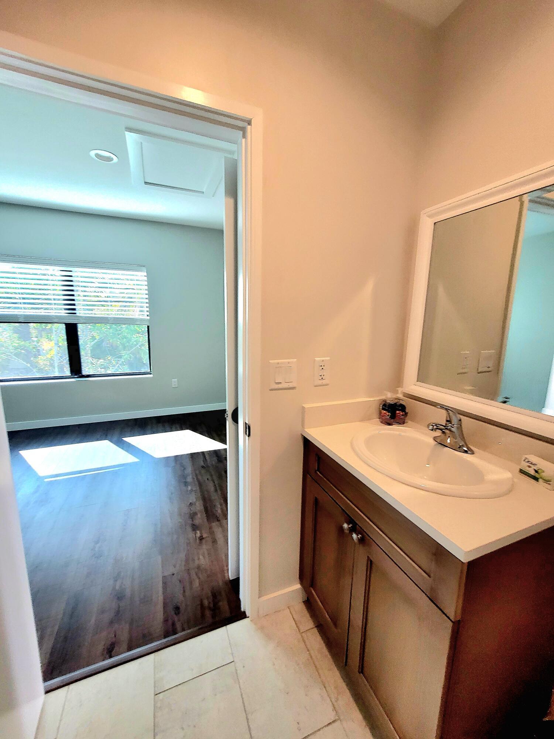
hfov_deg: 89.9
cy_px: 370
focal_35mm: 13
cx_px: 277
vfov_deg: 106.2
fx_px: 277
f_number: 2.2
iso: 100
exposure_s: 1/60.2
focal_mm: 1.74
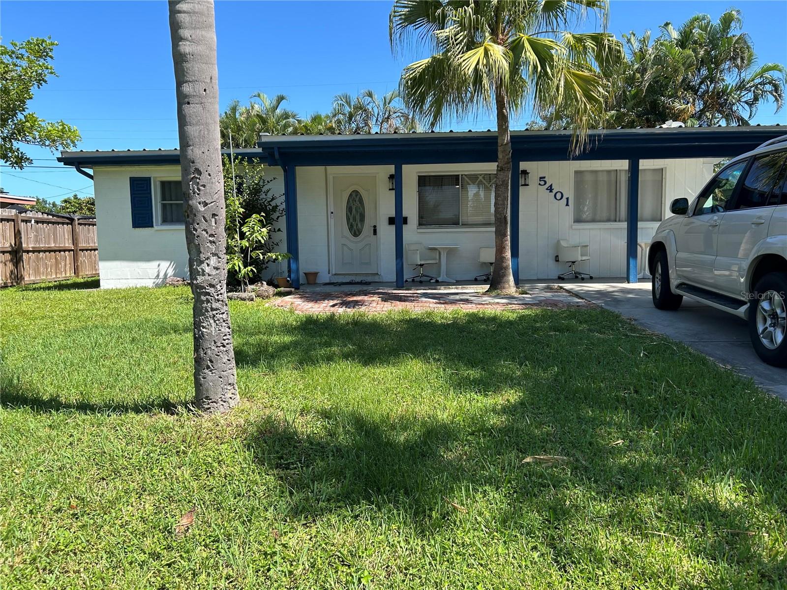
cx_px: 394
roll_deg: +1.2
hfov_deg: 67.3
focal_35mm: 26
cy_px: 295
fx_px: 591
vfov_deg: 53.1
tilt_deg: -6.0
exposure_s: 1/1779
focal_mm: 5.7
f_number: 1.5
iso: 50
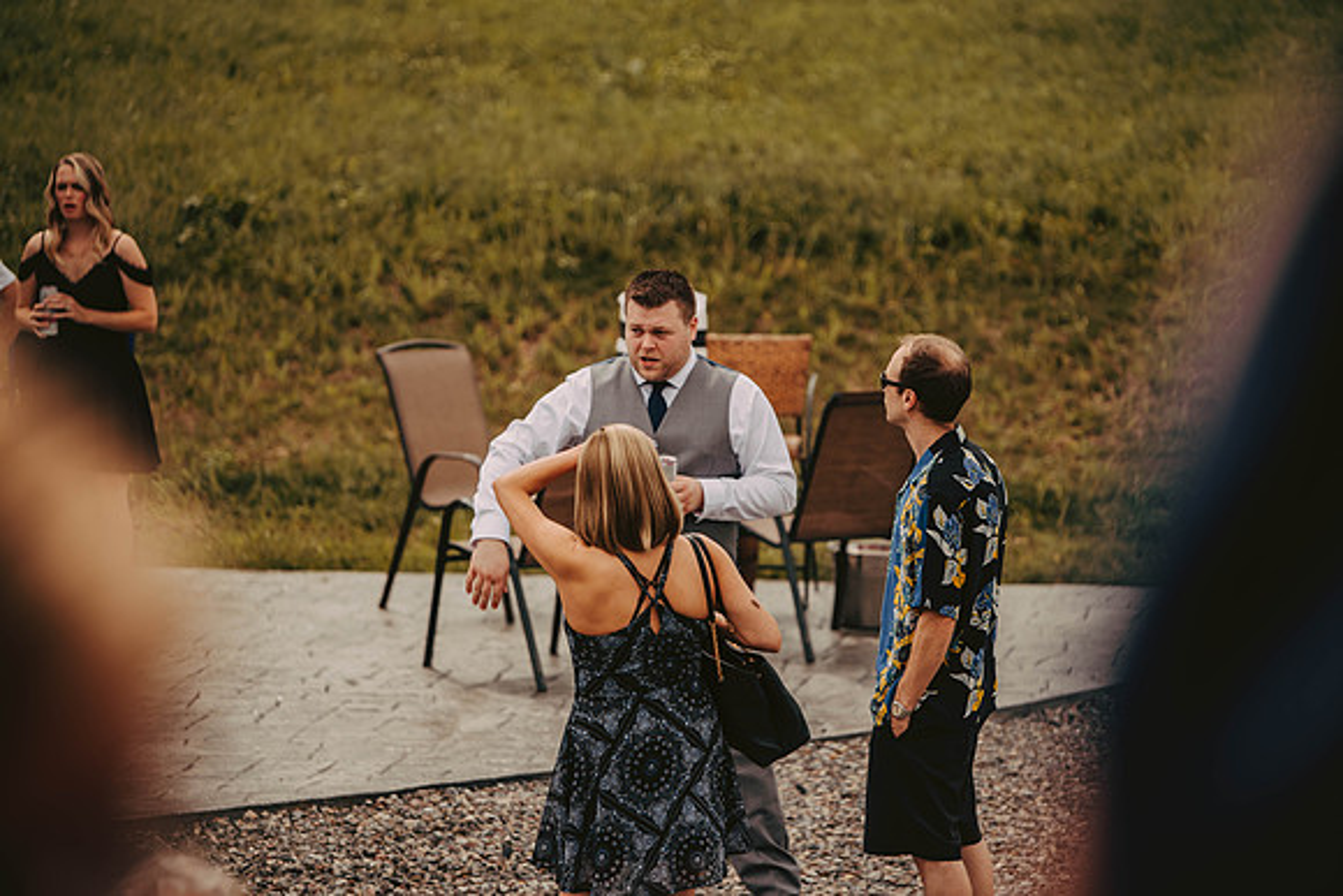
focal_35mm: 150
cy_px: 448
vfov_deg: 9.2
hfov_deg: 13.7
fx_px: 5597
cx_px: 672
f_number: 2.8
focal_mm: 150
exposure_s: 1/1600
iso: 200
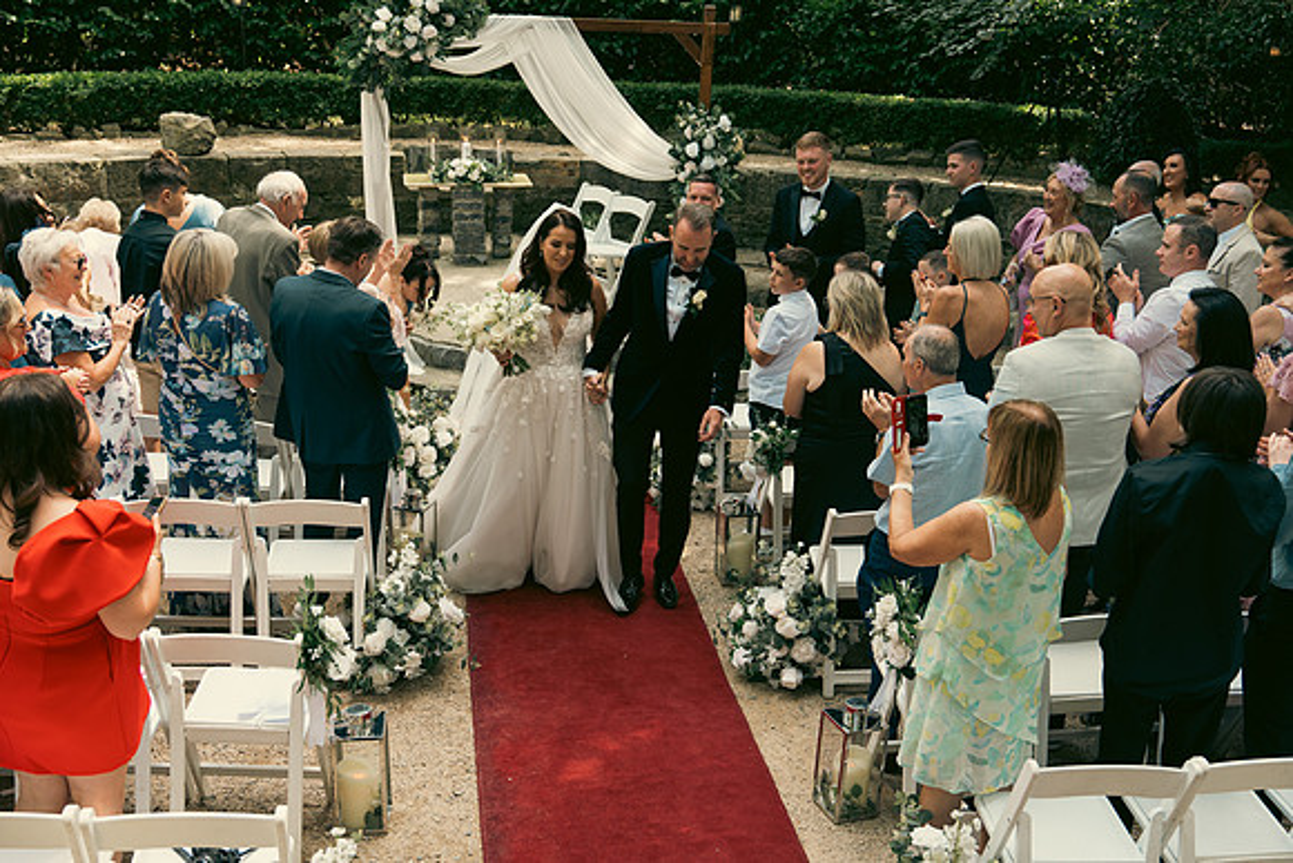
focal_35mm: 38
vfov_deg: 35.1
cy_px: 432
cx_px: 646
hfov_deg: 50.7
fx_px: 1365
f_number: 3.5
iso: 250
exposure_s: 1/200
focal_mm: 38
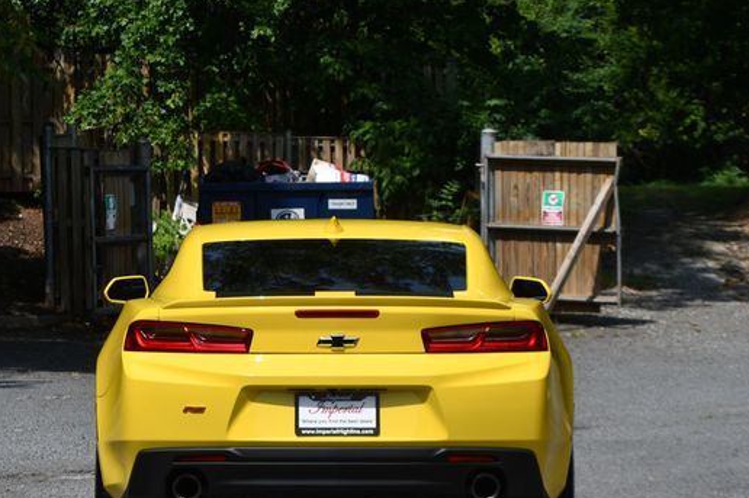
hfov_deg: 14.8
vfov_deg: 9.8
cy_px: 303
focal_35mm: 139
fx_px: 2889
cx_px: 318
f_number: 9
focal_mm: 75
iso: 100
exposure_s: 1/320
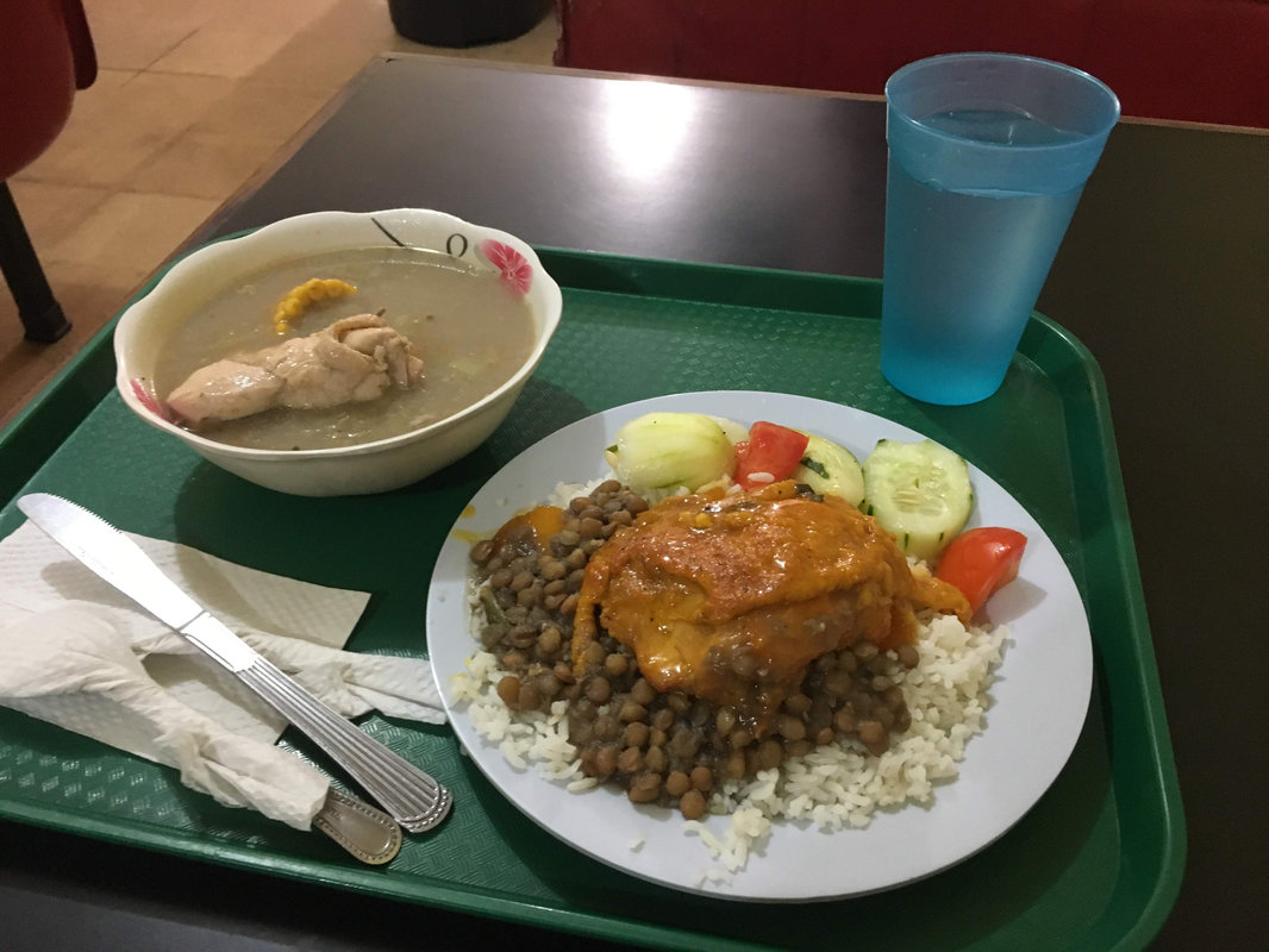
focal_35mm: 29
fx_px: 1063
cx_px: 634
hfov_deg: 61.6
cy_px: 476
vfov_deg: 48.2
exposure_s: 1/20
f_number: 2.2
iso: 200
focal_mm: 4.15
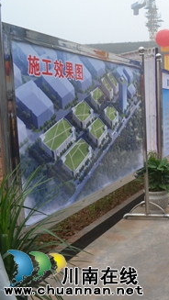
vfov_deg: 42.9
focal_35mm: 48
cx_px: 229
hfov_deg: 22.0
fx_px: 382
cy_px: 148
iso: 1600
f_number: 10
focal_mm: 20
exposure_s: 1/400
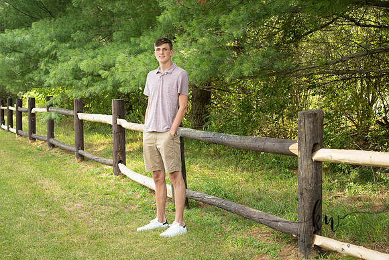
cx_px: 194
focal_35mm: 70
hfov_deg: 28.8
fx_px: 757
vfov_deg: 19.5
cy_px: 130
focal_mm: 70
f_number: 6.3
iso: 500
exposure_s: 1/200
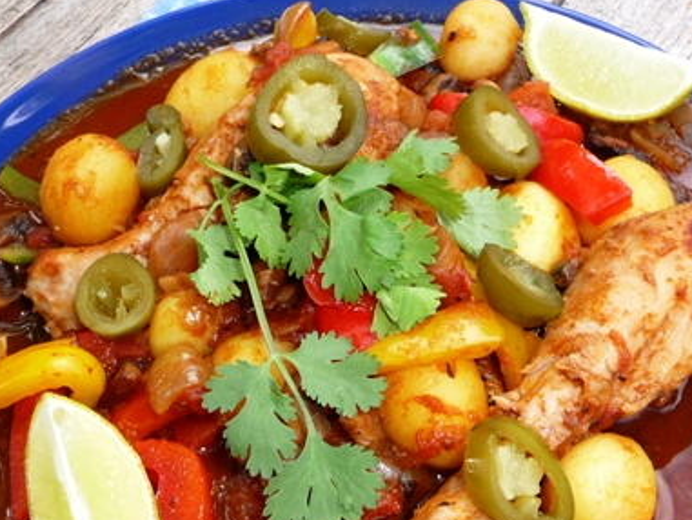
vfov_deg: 30.4
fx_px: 940
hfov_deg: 40.4
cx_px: 329
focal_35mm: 47
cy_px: 385
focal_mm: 4.7
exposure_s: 1/80
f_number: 3.3
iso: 100
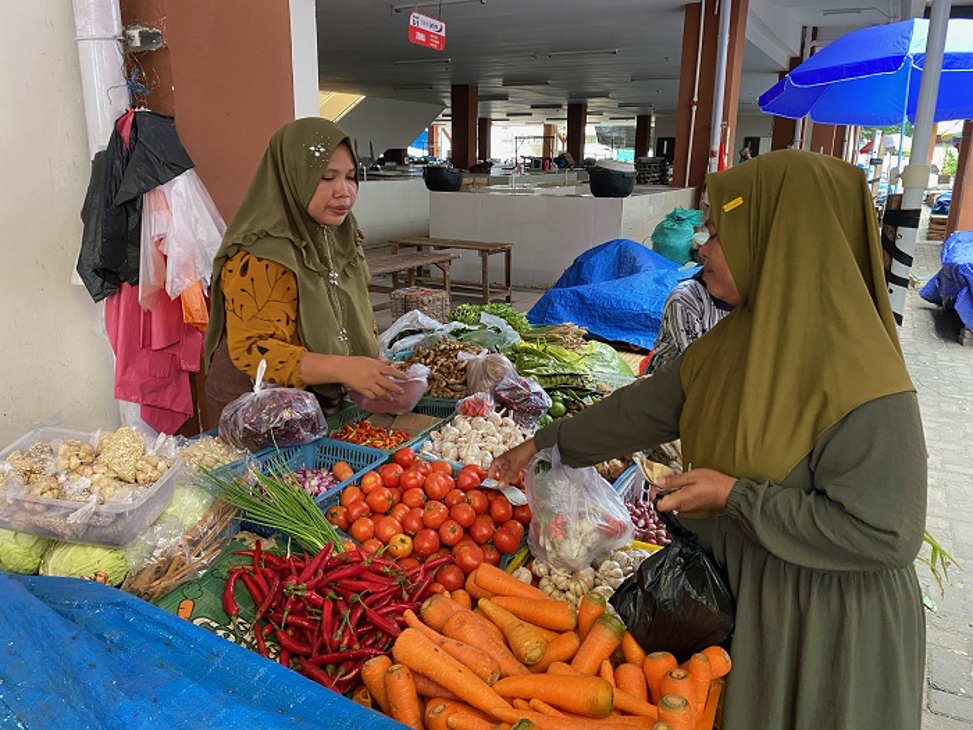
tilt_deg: -15.4
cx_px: 486
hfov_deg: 67.3
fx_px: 731
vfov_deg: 53.1
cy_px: 365
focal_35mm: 26
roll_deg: +0.3
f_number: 1.8
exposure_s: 1/60
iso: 250
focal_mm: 4.25
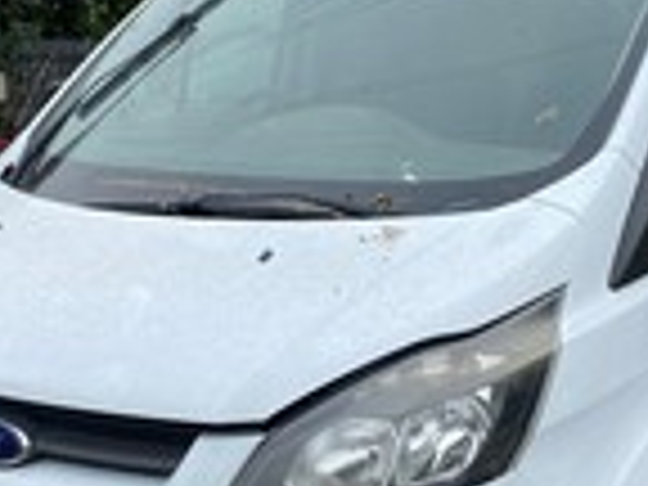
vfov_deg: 23.1
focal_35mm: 63
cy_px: 351
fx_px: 1179
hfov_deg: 30.6
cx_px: 387
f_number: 1.8
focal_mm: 4.25
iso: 32
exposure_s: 1/1300
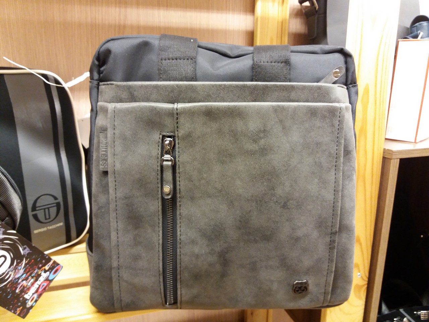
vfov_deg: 49.7
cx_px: 214
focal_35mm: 28
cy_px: 161
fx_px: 347
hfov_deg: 63.4
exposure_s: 1/17
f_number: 1.9
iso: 200
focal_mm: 3.7
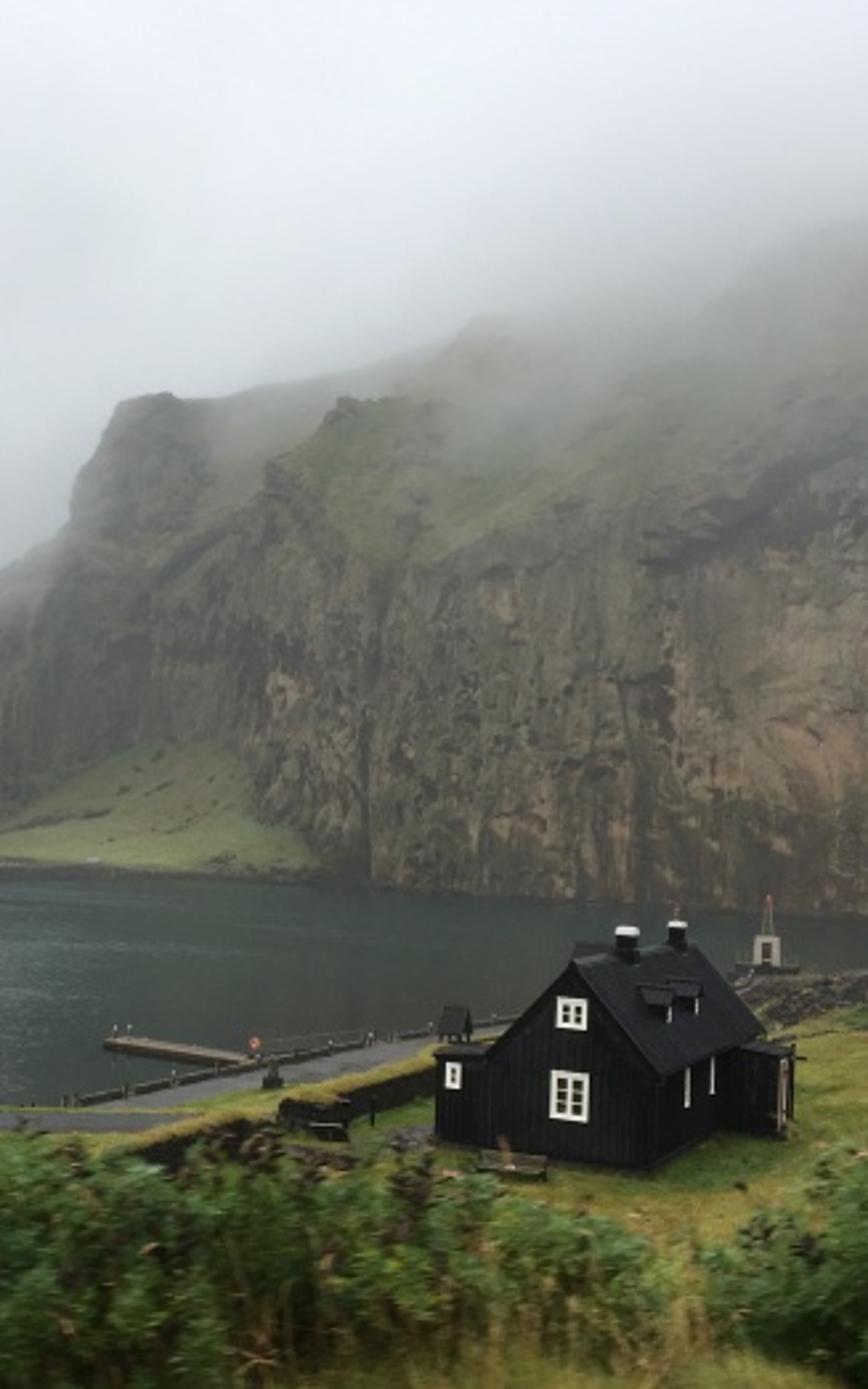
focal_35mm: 47
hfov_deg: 27.0
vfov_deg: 42.6
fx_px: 1778
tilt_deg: +1.2
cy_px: 757
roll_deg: +1.2
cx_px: 194
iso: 25
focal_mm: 4.15
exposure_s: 1/326
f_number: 2.2
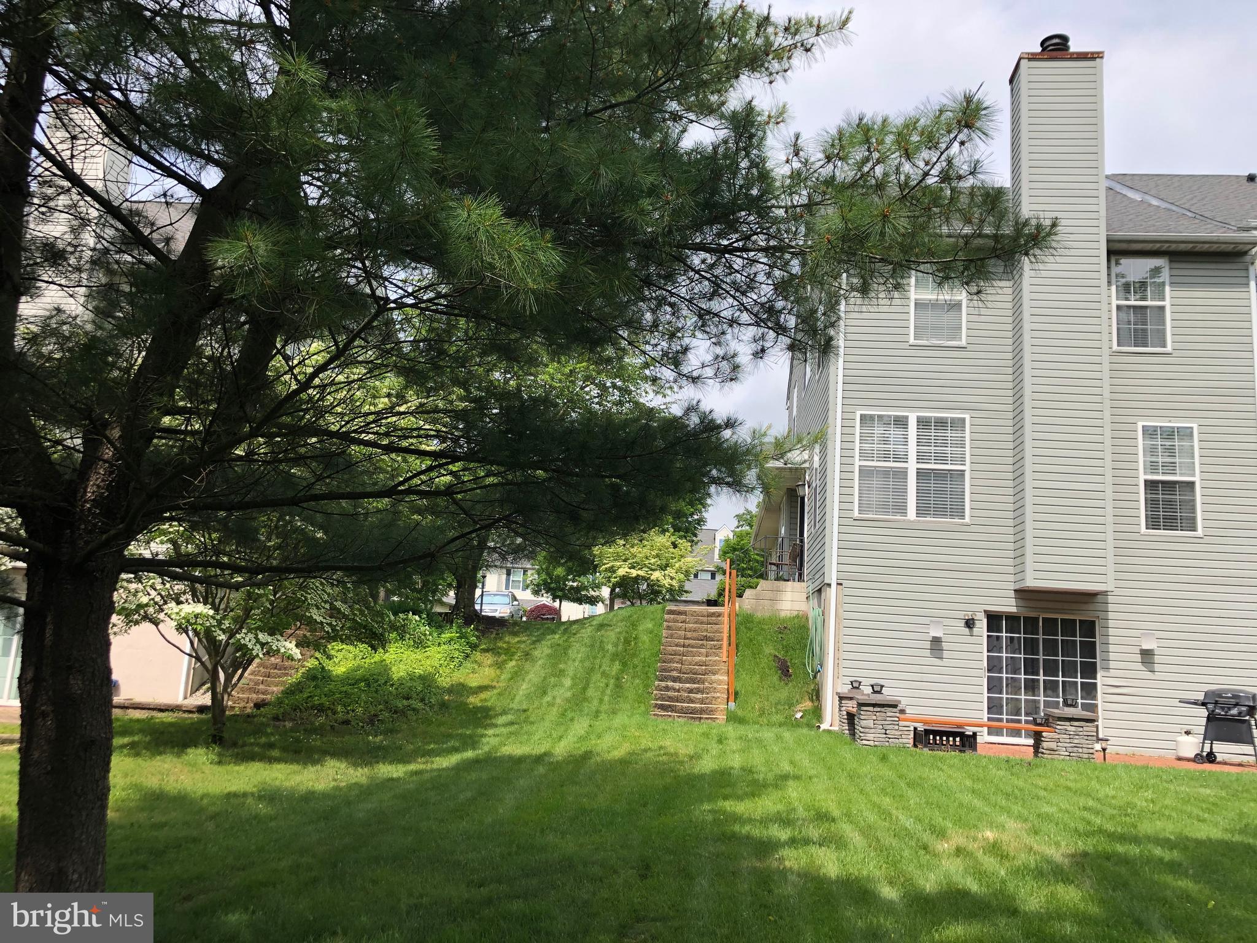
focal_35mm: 28
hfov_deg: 63.4
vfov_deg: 49.7
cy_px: 472
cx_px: 628
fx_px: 1017
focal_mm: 3.99
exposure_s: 1/1453
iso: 20
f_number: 1.8
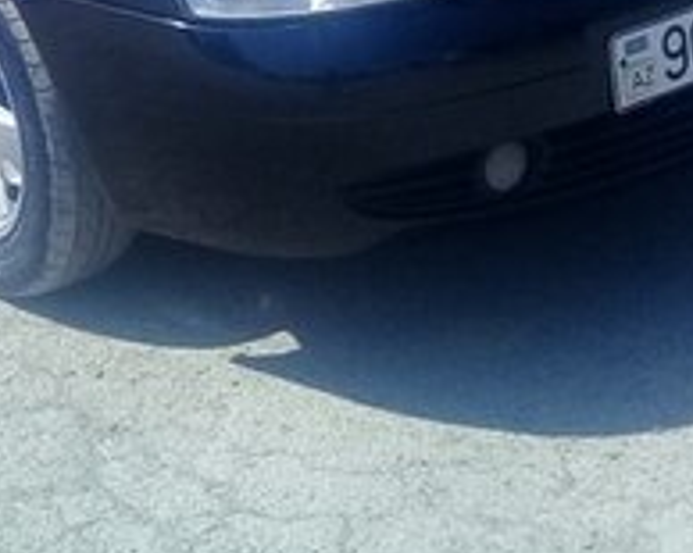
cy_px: -255
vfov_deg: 14.1
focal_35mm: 103
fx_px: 2111
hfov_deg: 18.3
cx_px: 64
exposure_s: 1/858
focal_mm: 3.3
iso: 50
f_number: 2.2
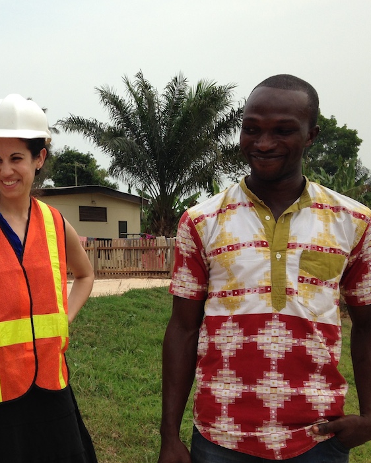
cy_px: 280
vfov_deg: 35.8
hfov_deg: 28.4
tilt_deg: -5.2
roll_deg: +1.7
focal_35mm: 52
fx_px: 713
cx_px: 62
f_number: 2.4
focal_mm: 4.12
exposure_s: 1/1290
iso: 50
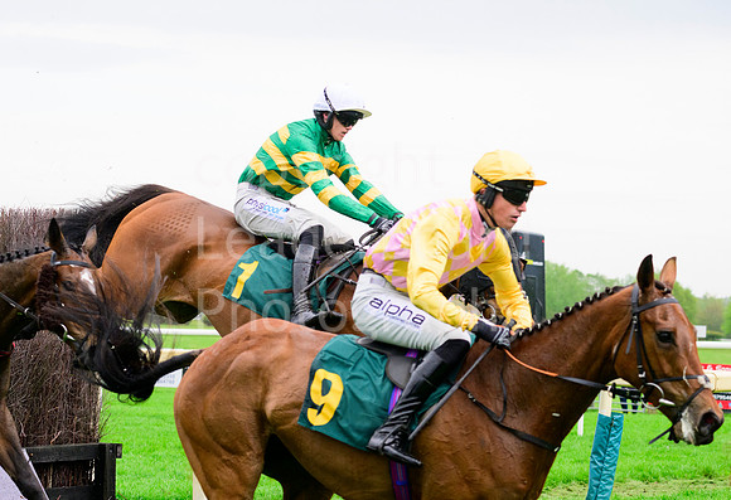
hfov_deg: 14.9
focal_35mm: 137
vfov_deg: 10.2
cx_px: 321
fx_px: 2801
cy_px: 320
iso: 1600
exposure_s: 1/1600
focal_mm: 105
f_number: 5.6
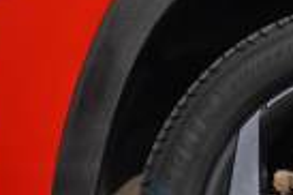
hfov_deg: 7.1
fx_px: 2344
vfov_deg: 4.8
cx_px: 308
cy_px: 139
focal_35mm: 288
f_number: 6.3
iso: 100
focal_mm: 41
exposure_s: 1/200
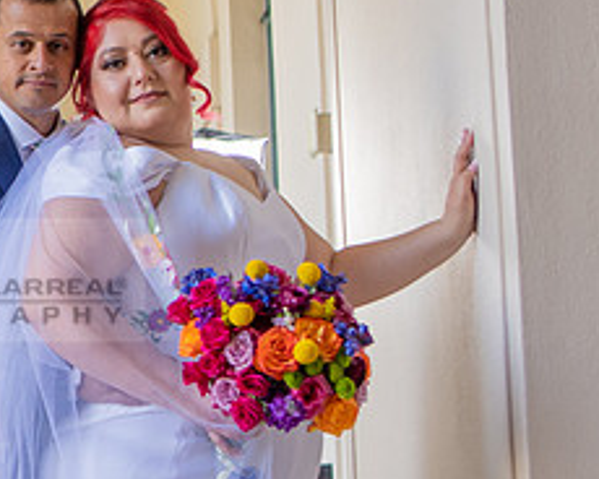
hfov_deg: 11.4
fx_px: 2854
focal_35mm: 161
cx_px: -343
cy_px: 184
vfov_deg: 9.6
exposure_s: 1/160
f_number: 2.8
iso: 250
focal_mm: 35
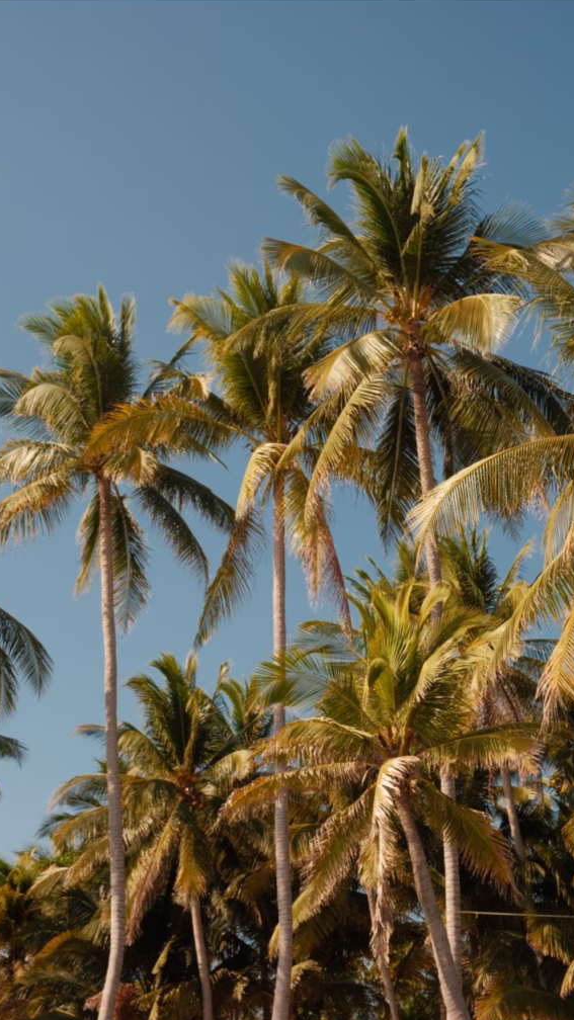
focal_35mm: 50
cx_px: 307
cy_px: 512
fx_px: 1353
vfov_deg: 41.3
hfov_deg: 23.9
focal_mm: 31.5
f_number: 9
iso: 250
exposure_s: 1/280
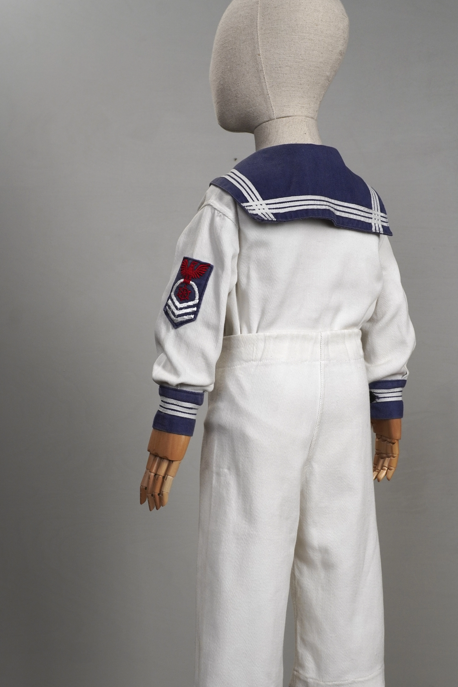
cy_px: 360
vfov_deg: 35.6
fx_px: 1069
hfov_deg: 24.2
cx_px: 264
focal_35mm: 56
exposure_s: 1/50
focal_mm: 32
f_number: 9
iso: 400
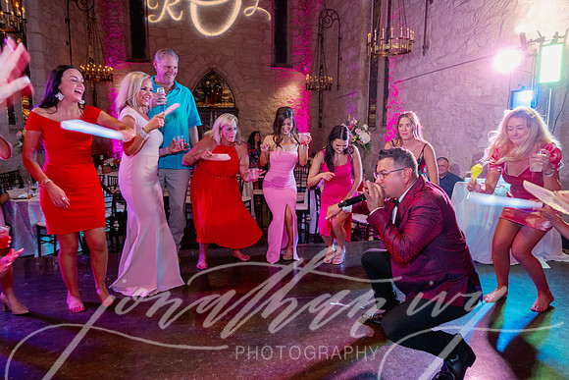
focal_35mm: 24
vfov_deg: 53.2
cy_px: 190
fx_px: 379
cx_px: 284
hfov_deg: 73.7
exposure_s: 1/60
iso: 1250
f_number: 3.5
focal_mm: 24
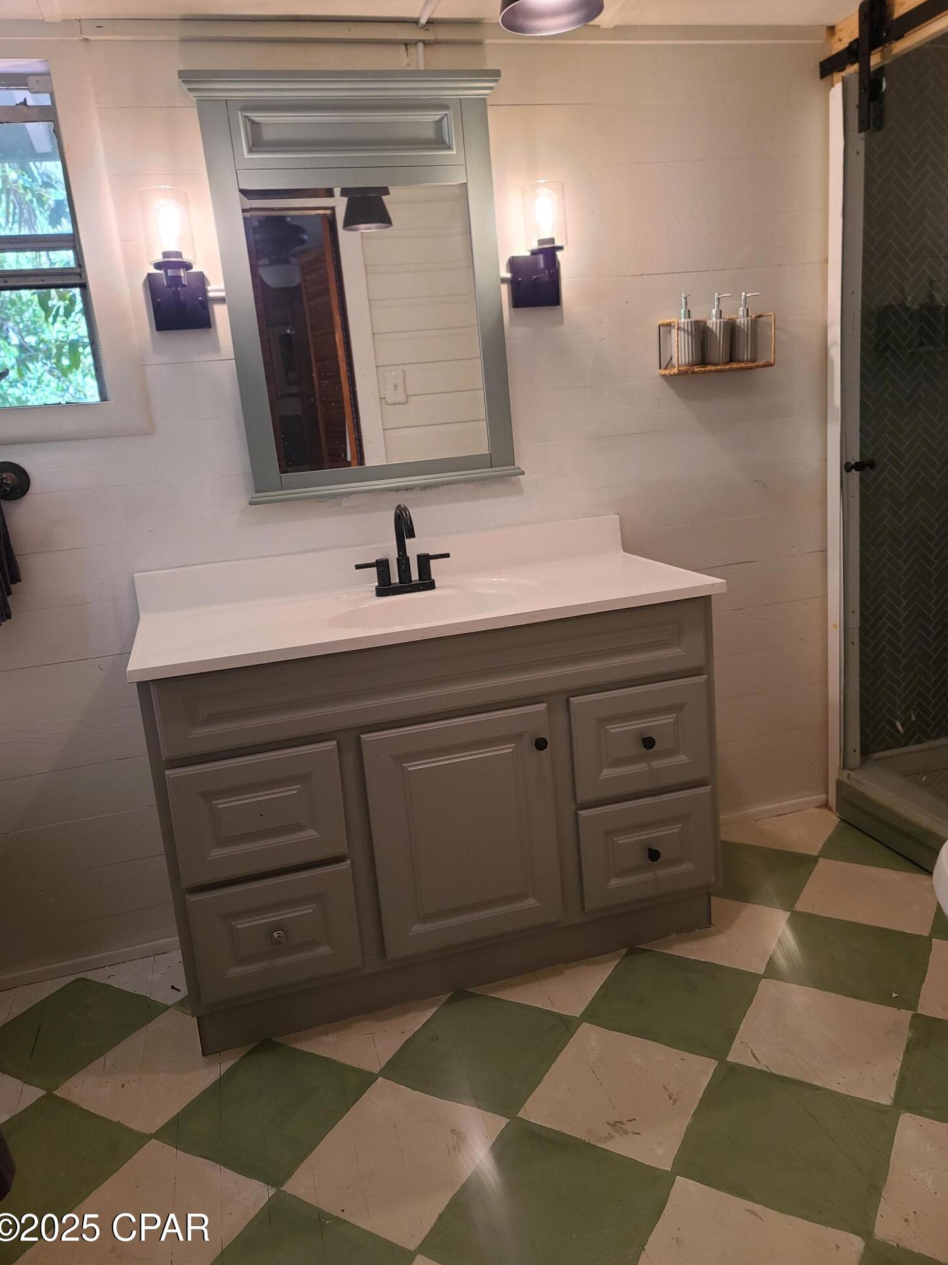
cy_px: 630
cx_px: 481
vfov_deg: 67.3
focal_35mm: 26
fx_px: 949
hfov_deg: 53.1
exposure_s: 1/60
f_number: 1.8
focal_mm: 7
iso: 100
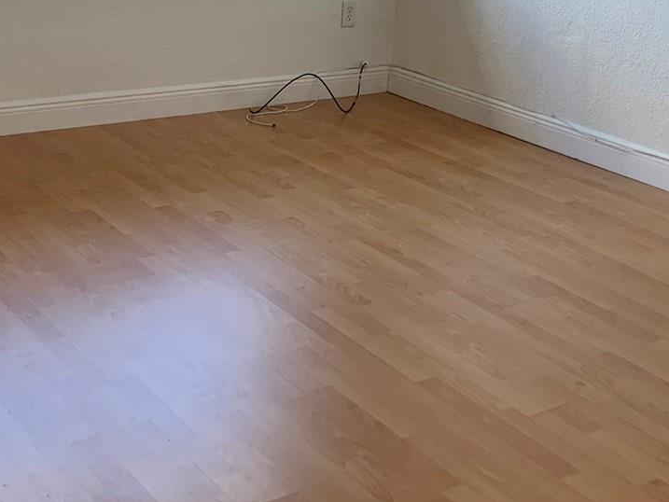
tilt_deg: -16.7
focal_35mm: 58
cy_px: 148
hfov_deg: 33.2
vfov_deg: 25.0
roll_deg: -2.9
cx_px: 312
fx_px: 1121
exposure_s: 1/121
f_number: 1.8
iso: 80
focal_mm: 4.25
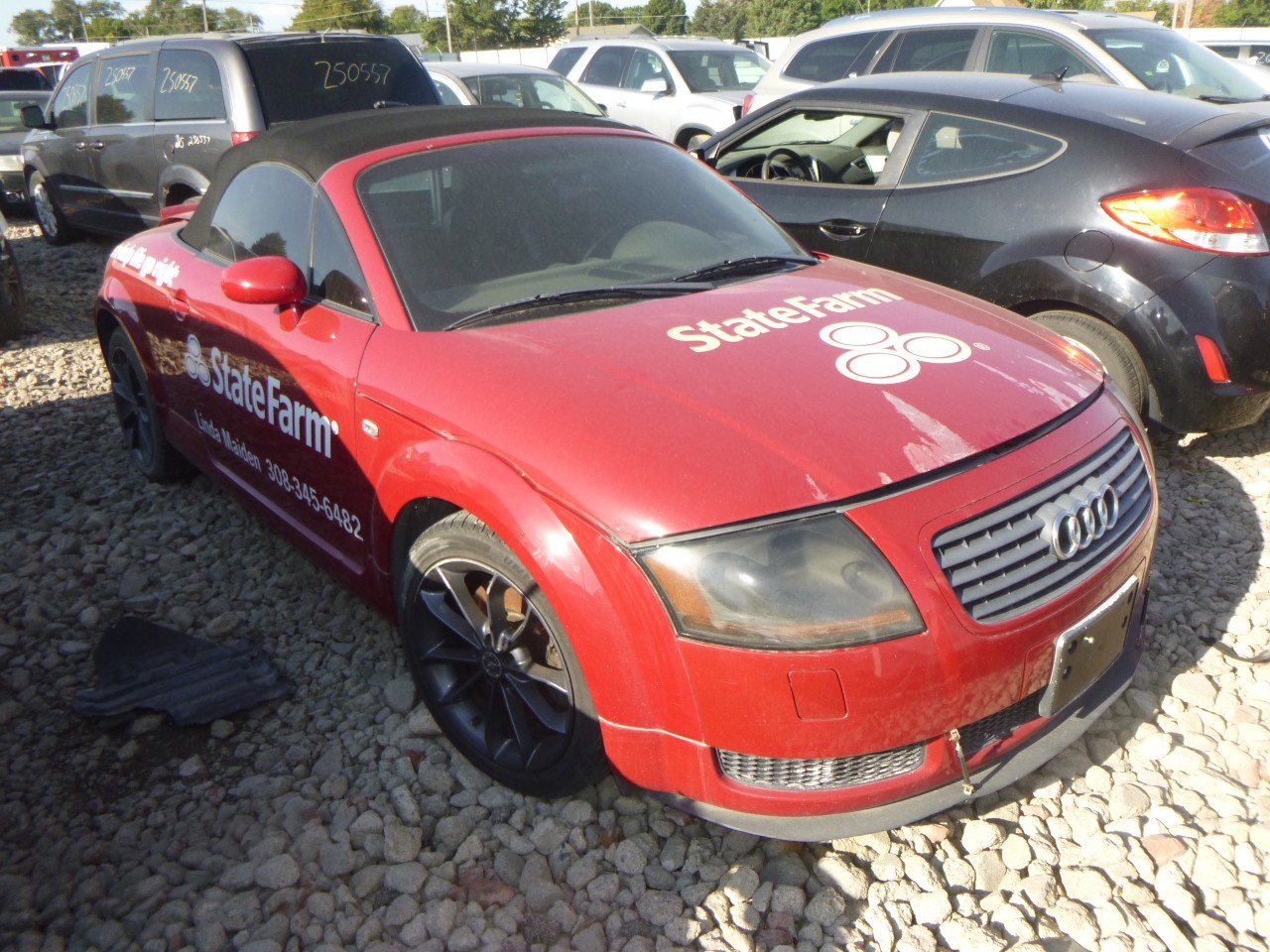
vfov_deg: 54.9
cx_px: 635
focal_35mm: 25
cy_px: 476
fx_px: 917
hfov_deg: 69.4
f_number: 3.9
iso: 100
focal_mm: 4.5
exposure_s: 1/250
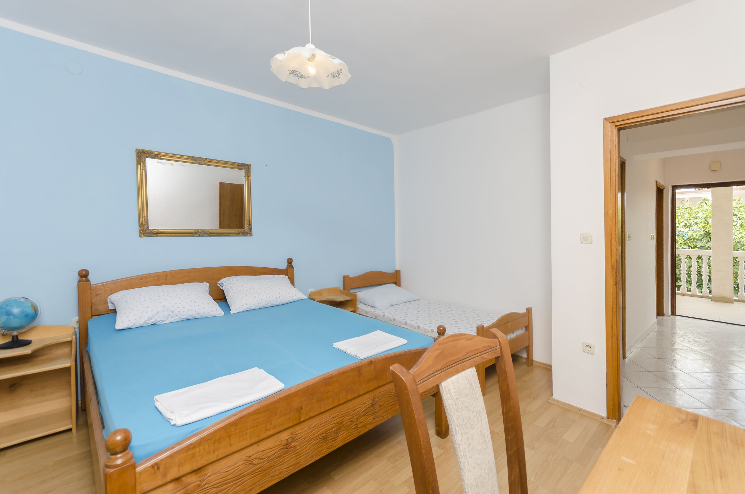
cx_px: 372
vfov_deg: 77.1
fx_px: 310
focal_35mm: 15
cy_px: 247
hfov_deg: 100.5
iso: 160
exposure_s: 1/100
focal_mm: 10
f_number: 8
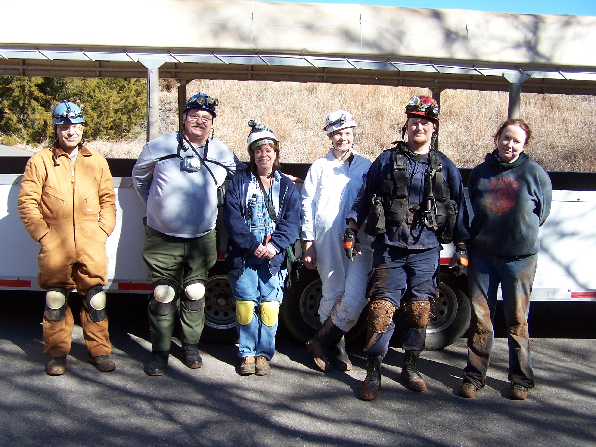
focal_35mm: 38
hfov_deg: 49.0
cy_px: 224
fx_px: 654
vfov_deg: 37.7
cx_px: 298
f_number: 2.8
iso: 80
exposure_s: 1/500
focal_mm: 6.3
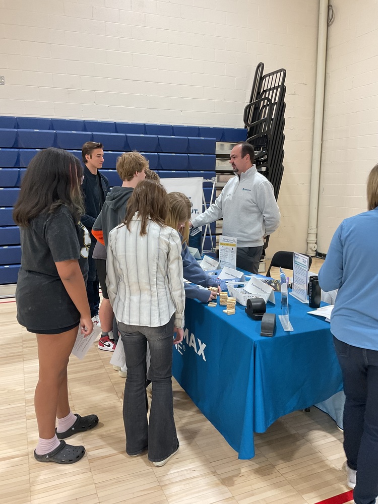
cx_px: 189
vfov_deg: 61.7
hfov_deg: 48.2
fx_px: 422
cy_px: 252
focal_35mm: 29
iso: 80
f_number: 1.8
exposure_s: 1/60
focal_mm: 3
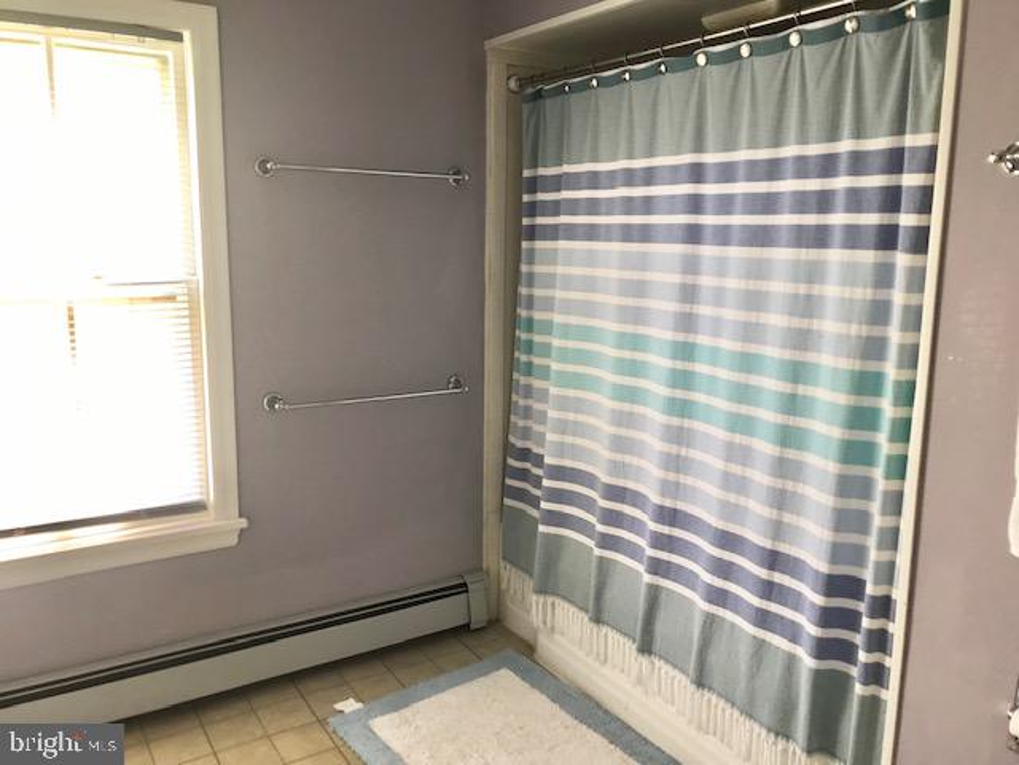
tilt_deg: -7.6
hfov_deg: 63.4
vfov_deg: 49.7
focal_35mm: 28
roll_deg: -0.6
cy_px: 382
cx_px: 510
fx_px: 824
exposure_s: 1/40
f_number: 1.8
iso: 25
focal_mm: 3.99
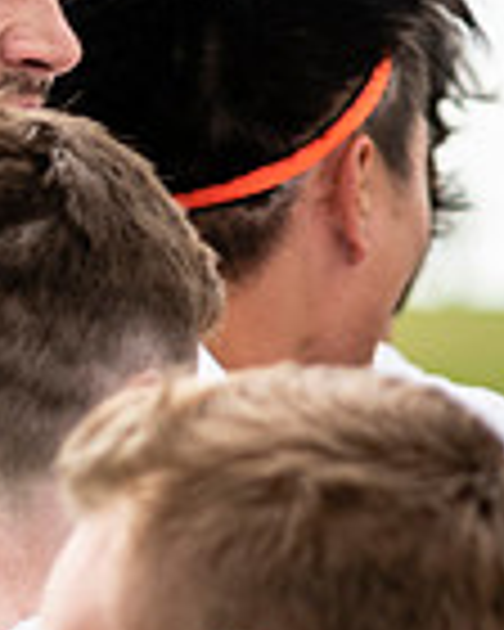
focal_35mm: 797
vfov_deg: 2.4
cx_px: 1071
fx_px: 14861
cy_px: 710
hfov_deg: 1.9
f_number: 2.8
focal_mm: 98
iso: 100
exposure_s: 1/1250
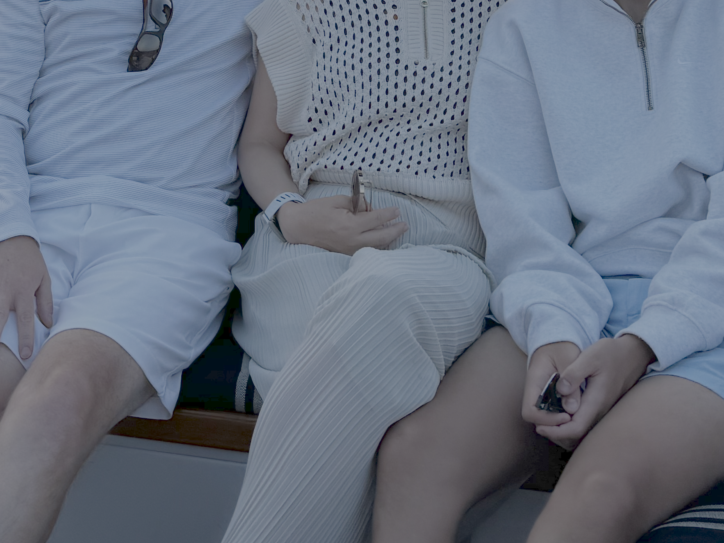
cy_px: -218
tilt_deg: -5.7
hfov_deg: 25.9
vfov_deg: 18.2
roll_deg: -0.9
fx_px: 1547
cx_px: 164
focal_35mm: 74
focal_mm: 6.76
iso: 80
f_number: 1.78
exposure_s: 1/723
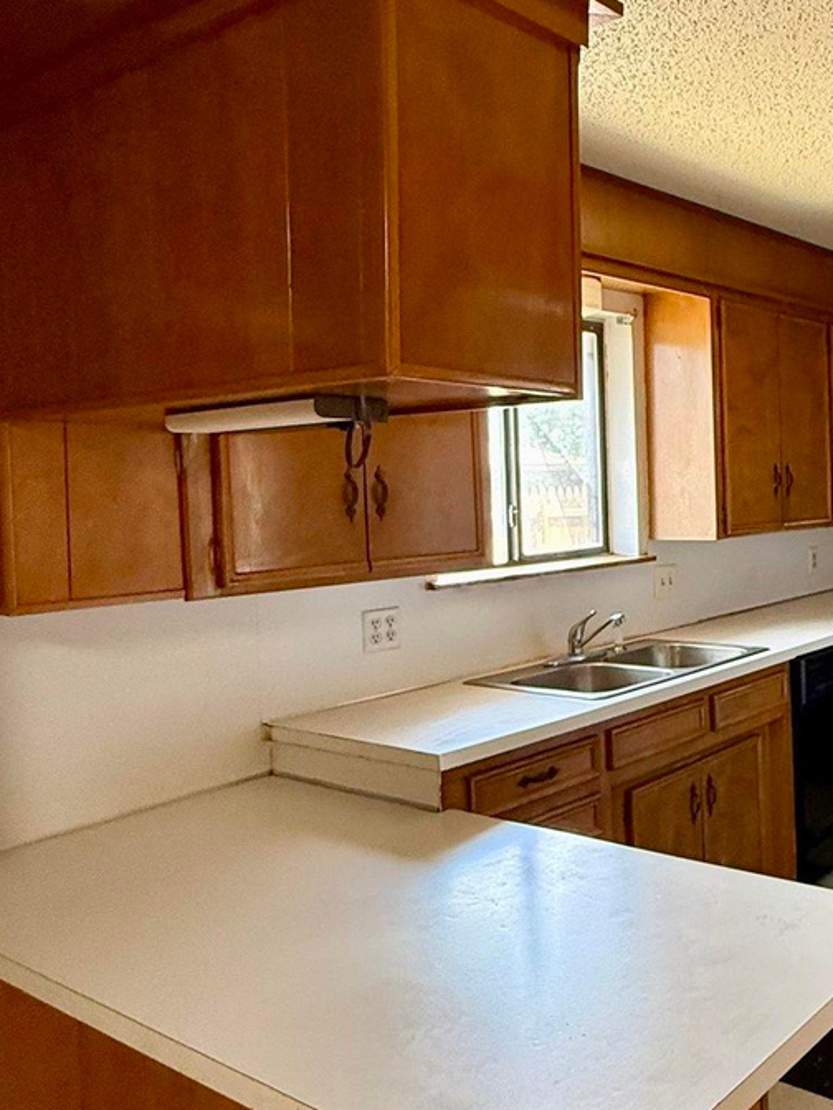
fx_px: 1027
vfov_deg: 56.7
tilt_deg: -2.5
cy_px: 504
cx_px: 816
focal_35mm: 32
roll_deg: +2.0
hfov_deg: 39.4
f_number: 2.2
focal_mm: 2.22
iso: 320
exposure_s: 1/71
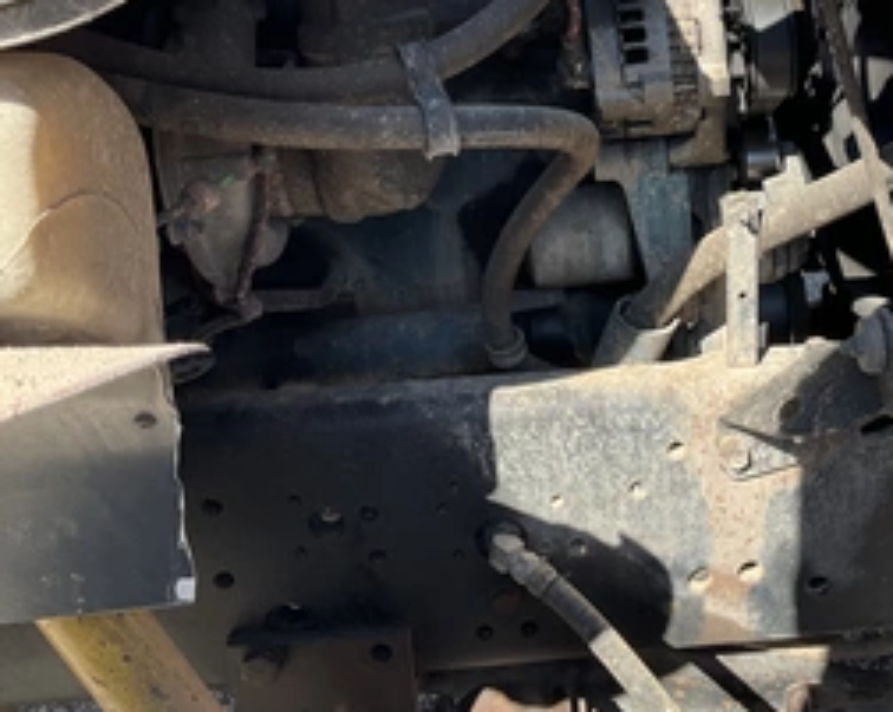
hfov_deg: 39.8
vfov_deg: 33.0
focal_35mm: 45
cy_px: 213
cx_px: 695
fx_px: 1188
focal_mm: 3
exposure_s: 1/353
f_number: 1.8
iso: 25
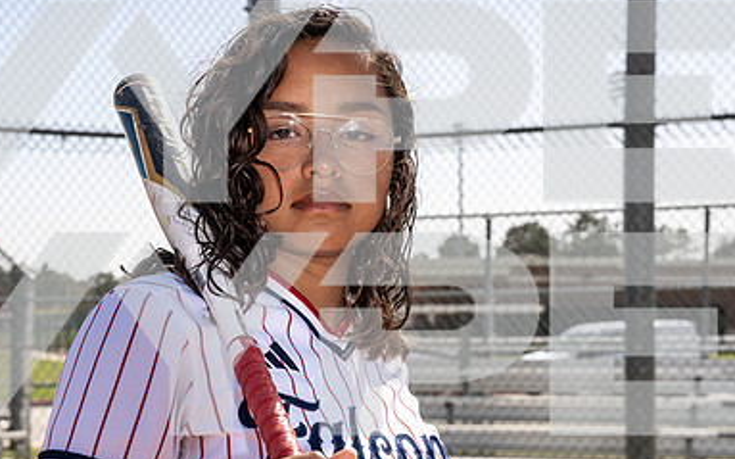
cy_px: 335
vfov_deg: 18.2
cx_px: 282
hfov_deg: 28.9
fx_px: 1422
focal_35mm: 71
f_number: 7.1
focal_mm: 46
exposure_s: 1/250
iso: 100
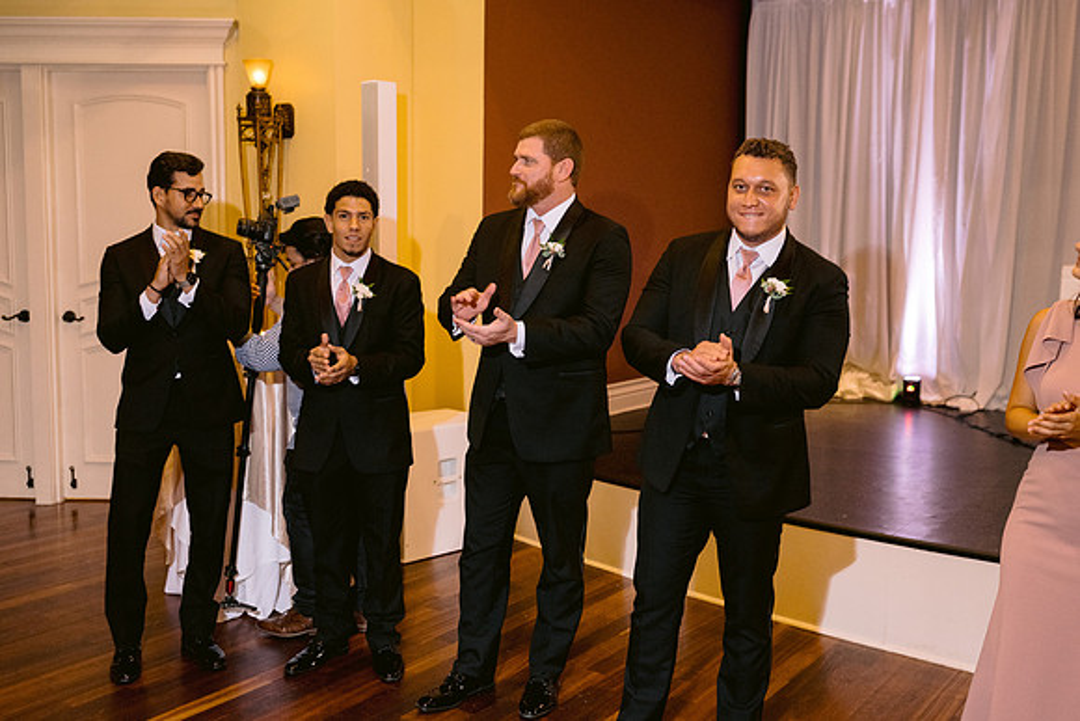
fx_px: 1155
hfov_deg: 50.1
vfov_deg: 34.7
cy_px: 354
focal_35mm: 38
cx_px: 540
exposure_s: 1/125
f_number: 2.8
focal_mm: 35
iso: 1600
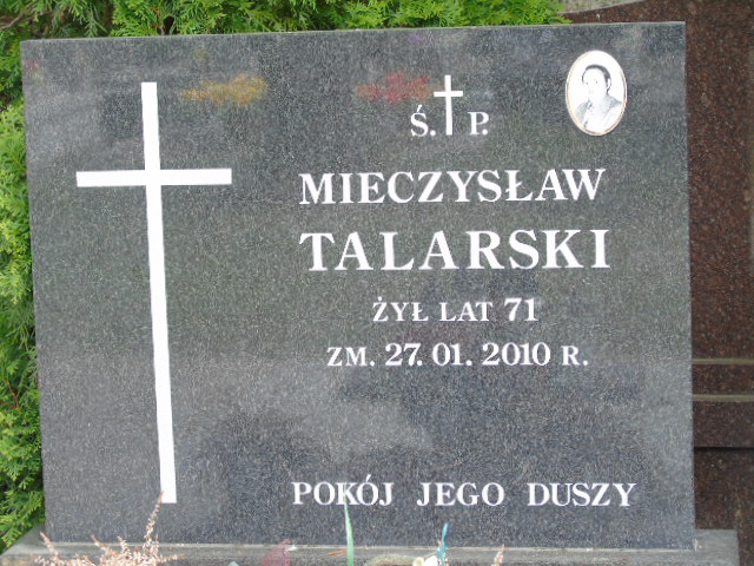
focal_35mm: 108
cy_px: 283
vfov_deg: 13.7
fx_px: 2352
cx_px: 377
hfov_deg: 18.2
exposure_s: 1/30
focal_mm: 19
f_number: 4.4
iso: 80
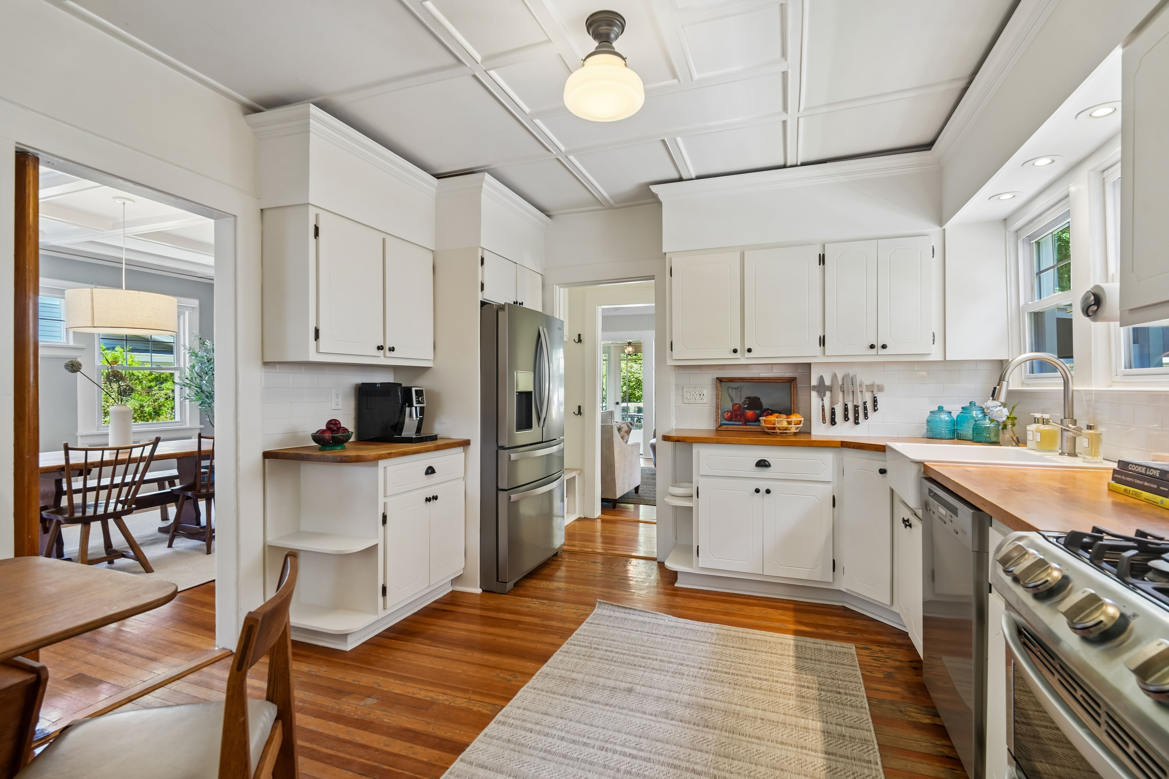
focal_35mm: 16
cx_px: 584
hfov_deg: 96.7
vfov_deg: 73.7
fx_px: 520
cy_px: 390
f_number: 8
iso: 400
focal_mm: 16
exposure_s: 1/6
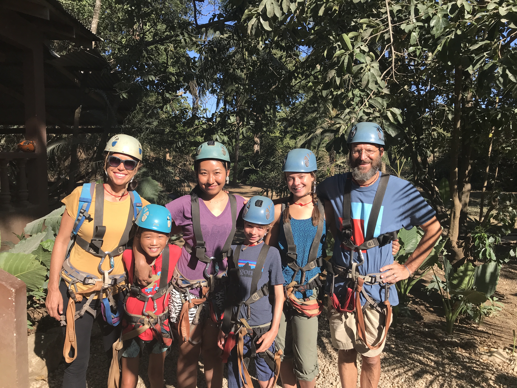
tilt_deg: -3.8
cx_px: 258
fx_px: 418
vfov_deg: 49.7
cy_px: 194
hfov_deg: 63.4
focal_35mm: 28
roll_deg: -0.4
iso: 20
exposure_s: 1/1451
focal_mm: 3.99
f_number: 1.8
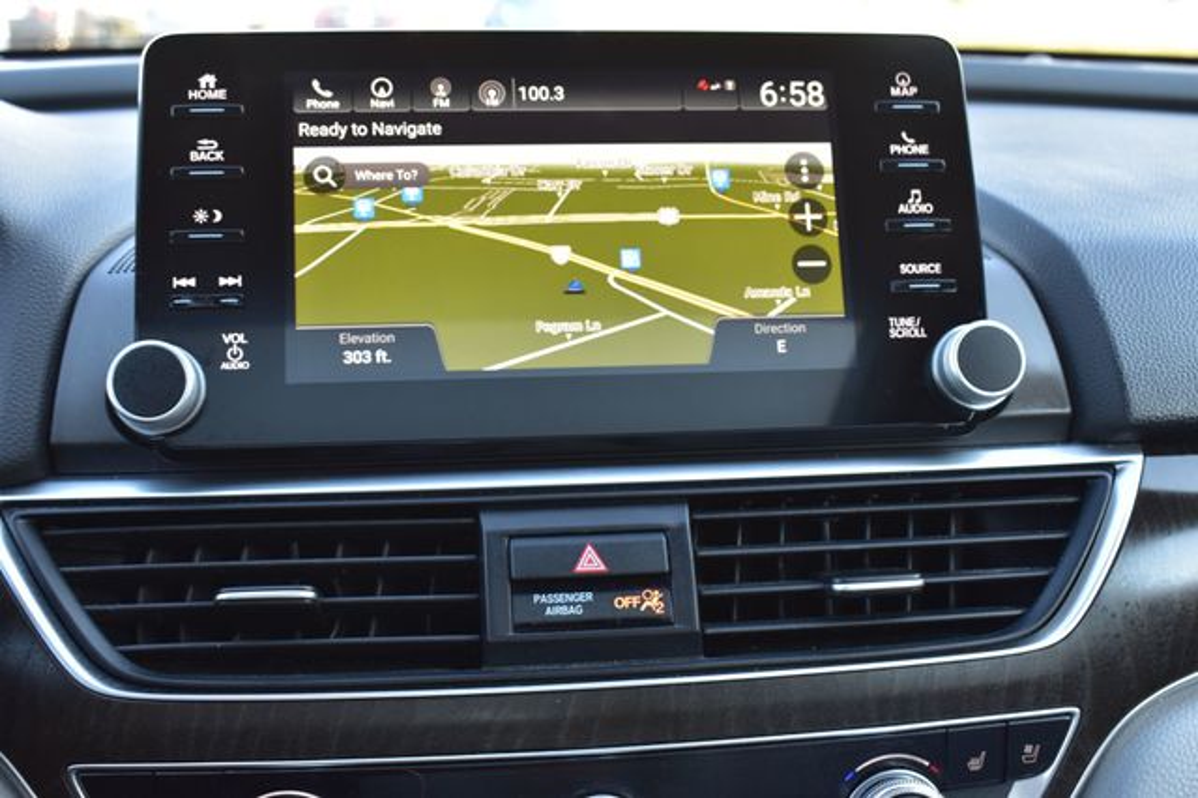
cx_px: 599
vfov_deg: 31.9
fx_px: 1397
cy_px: 399
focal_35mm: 42
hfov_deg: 46.4
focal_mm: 28
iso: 400
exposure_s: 1/30
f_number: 7.1
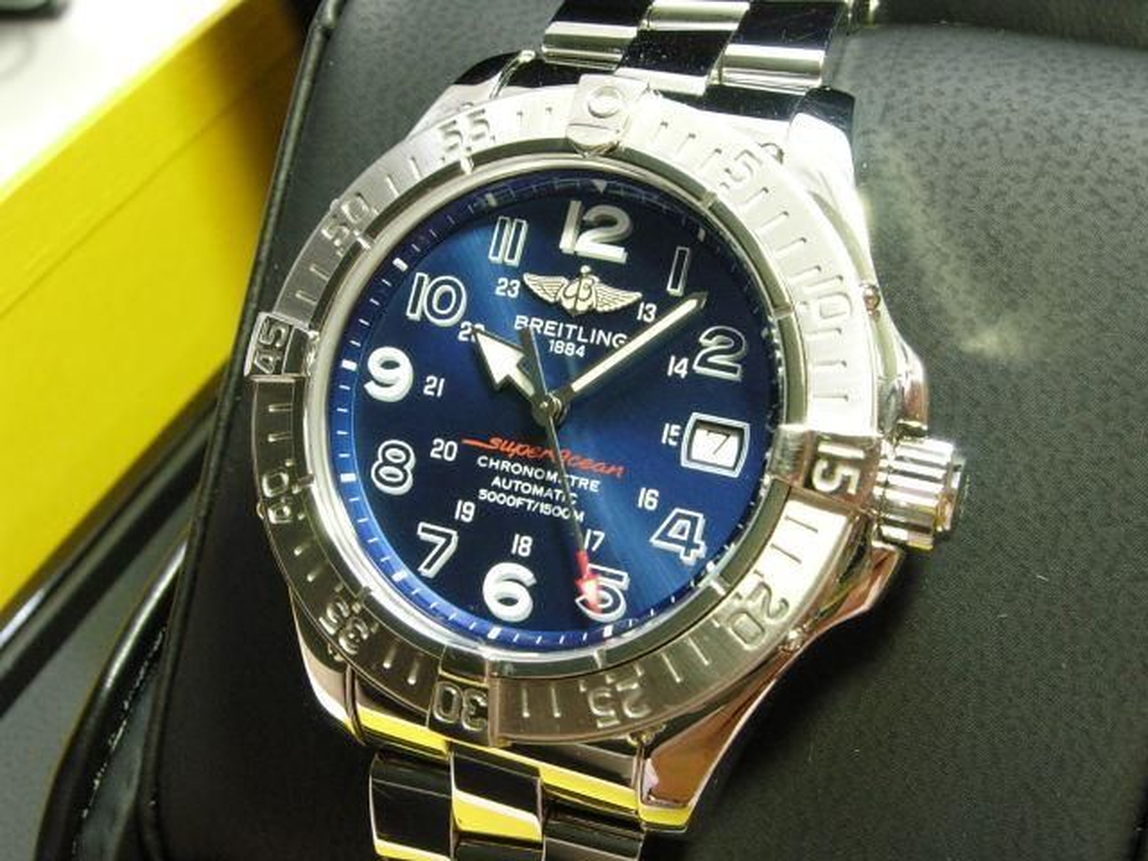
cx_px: 574
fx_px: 1592
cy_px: 430
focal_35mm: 48
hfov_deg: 39.7
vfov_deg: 30.3
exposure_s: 1/3.1
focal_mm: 10.1
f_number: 7.7
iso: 200
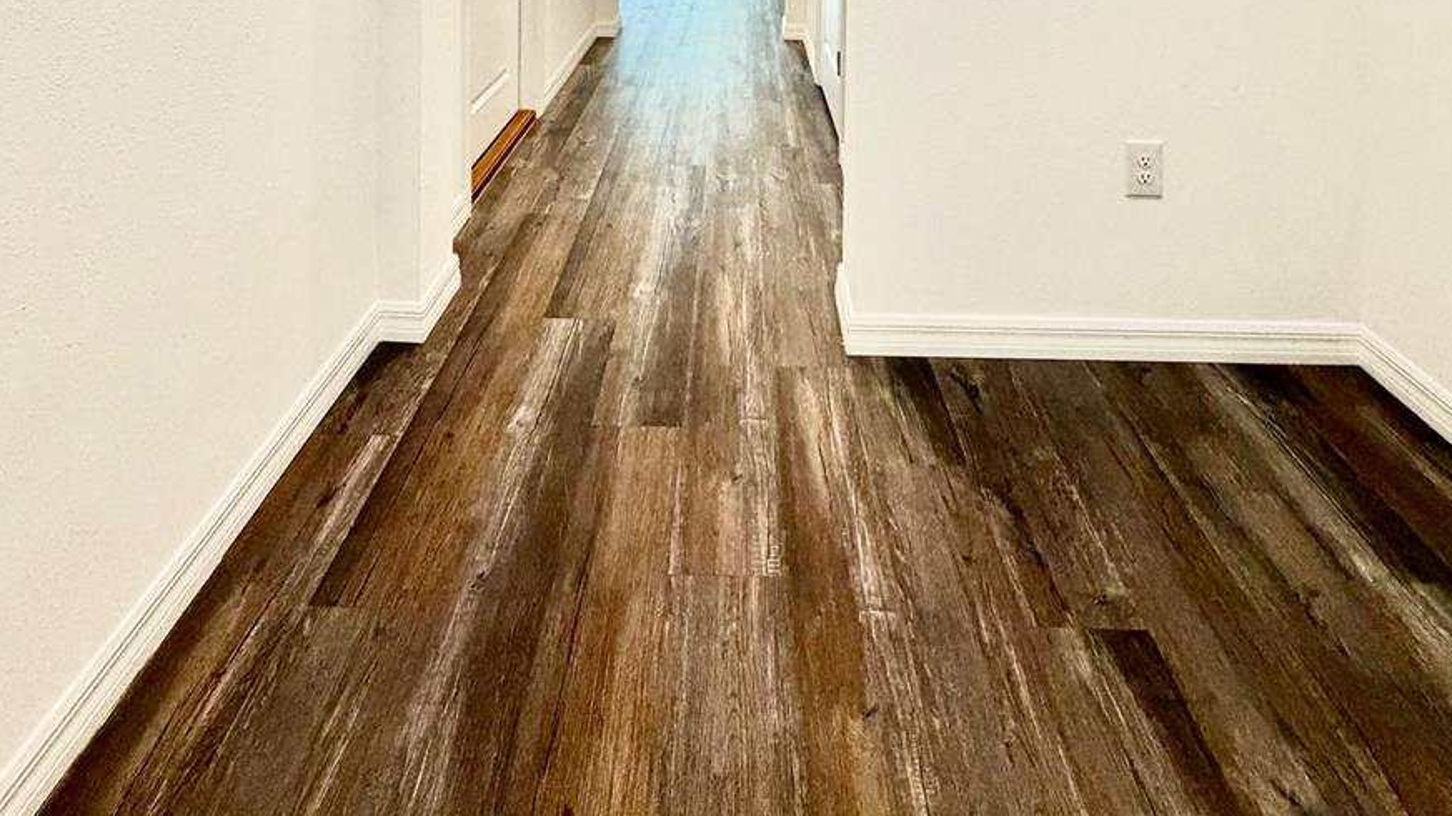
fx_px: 808
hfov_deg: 83.9
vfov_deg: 39.4
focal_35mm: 21
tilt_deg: +0.2
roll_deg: -0.4
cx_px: 721
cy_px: -155
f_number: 2.2
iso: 250
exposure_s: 1/120
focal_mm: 2.22
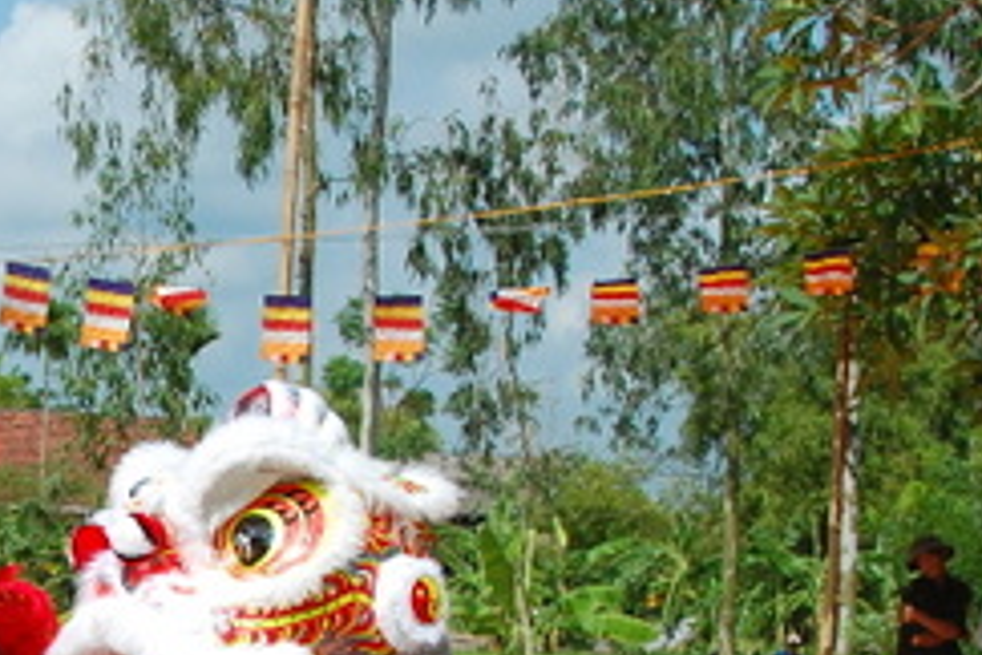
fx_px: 3773
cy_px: 671
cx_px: -97
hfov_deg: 14.5
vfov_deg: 9.8
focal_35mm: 138
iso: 200
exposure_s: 1/640
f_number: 6.3
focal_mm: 35
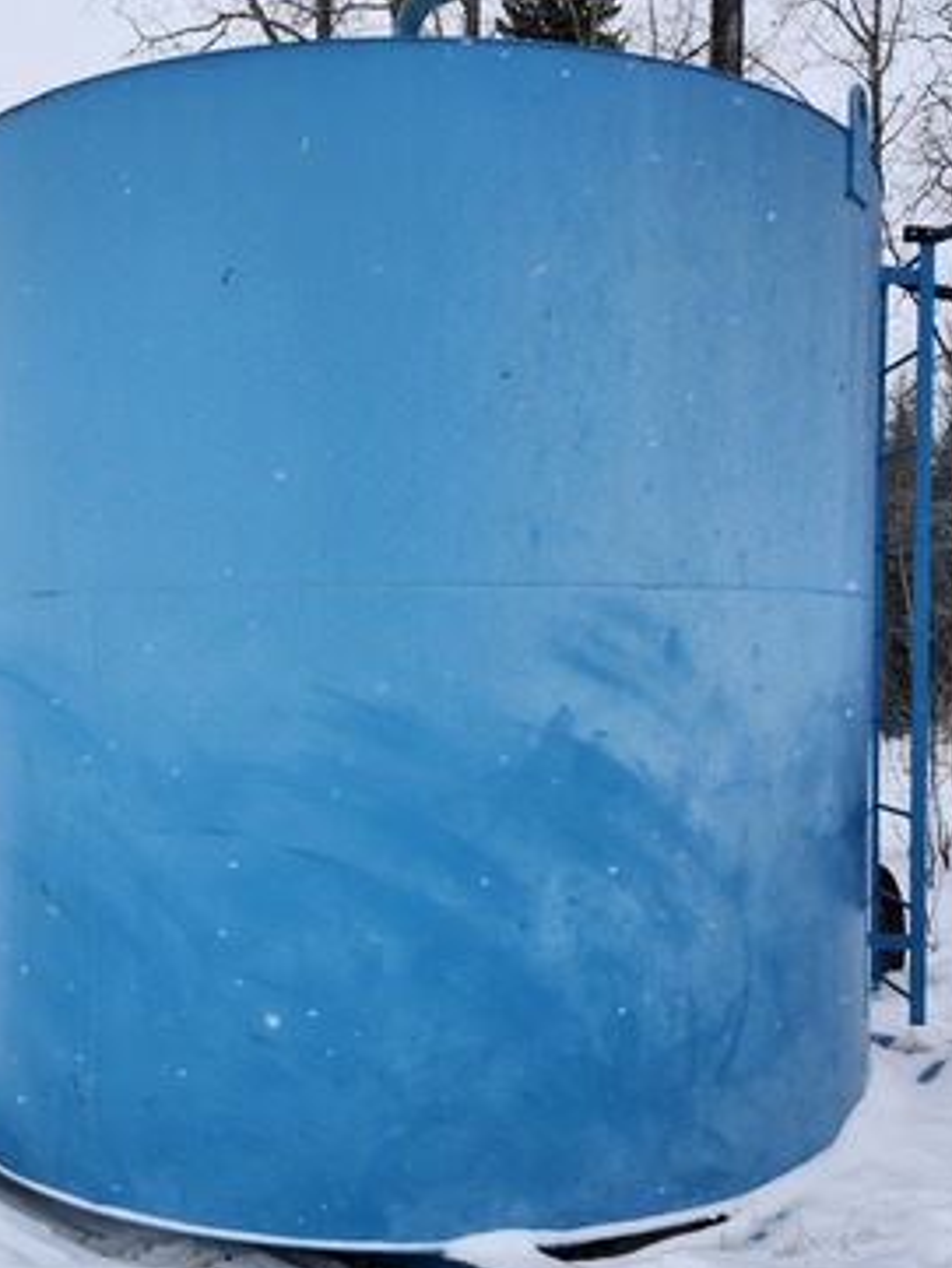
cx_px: 383
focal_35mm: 34
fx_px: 1246
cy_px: 708
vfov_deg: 53.8
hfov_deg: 41.6
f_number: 1.8
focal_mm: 5.54
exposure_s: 1/854
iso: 25
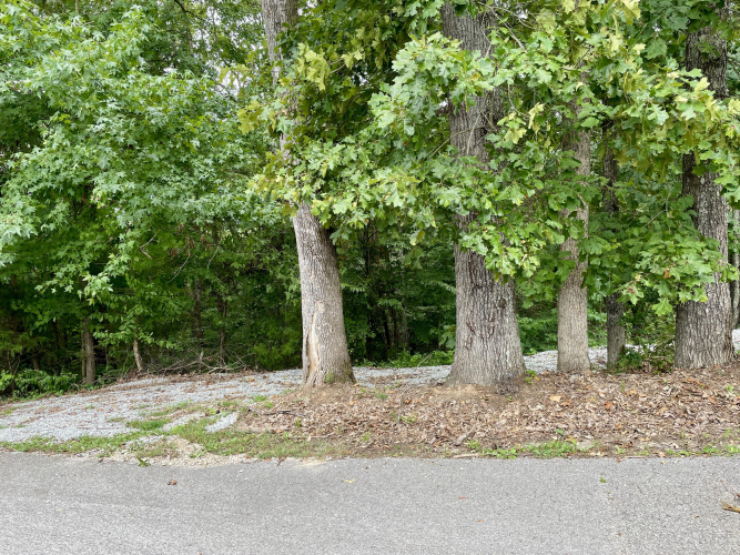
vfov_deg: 53.0
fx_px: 556
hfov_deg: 67.3
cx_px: 370
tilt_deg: -3.3
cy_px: 278
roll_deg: +2.1
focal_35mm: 26
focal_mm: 4.2
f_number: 1.6
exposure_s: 1/276
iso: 32
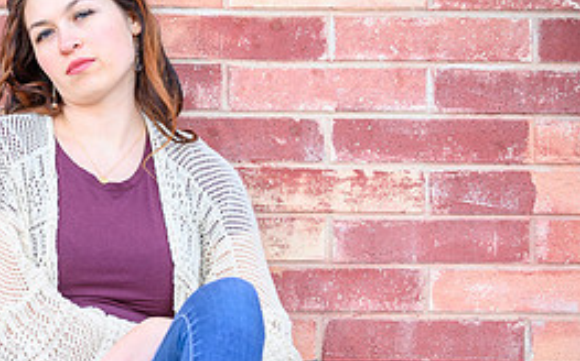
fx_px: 3475
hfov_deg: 9.5
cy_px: 284
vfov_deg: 6.0
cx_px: 44
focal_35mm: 220
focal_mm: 98
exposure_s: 1/200
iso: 100
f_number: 3.5
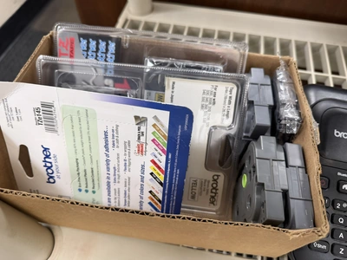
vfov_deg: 56.8
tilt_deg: -58.4
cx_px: 174
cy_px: 130
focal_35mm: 24
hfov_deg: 71.6
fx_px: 241
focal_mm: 6.76
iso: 200
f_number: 1.78
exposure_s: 1/60
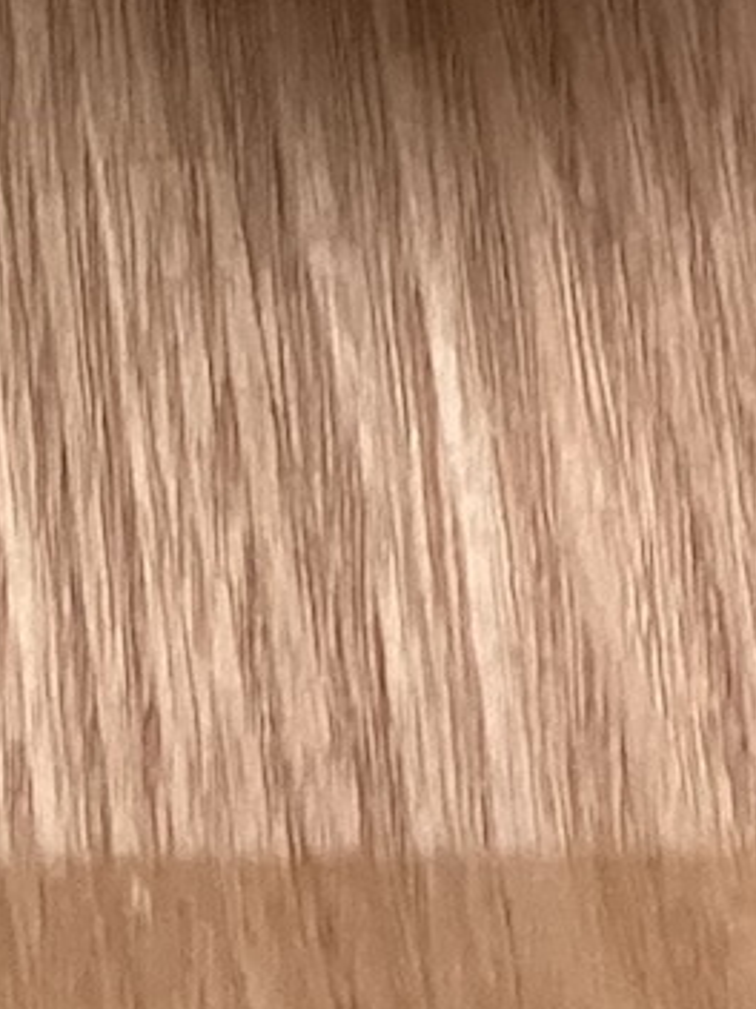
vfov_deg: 9.4
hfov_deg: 8.2
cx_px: -410
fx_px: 5125
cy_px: -1757
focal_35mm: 176
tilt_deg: -54.3
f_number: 2.4
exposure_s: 1/60
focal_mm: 3.3
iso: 200
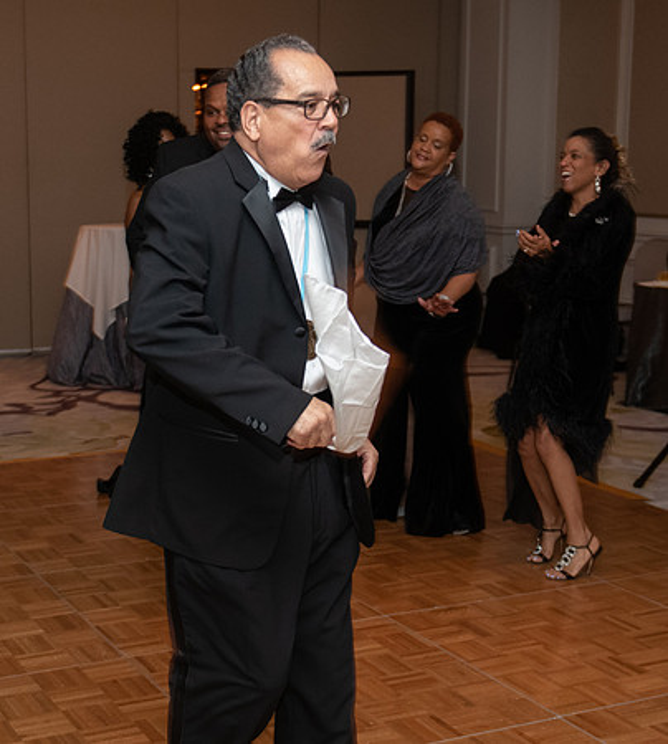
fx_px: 1444
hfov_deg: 25.9
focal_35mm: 62
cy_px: 382
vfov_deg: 28.9
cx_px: 233
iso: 1600
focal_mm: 31
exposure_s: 1/50
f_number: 2.8
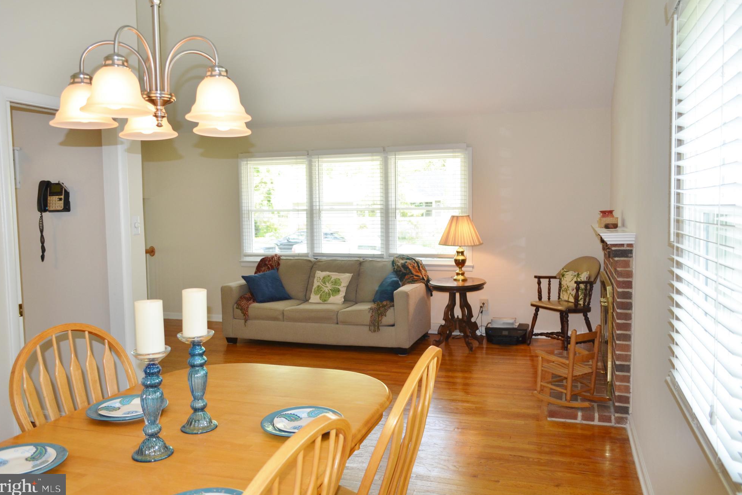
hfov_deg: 65.5
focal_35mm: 28
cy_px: 246
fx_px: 577
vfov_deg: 46.4
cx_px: 369
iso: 400
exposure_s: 1/60
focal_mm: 18
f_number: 3.5
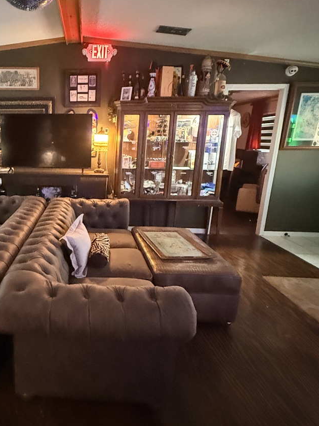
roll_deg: -2.3
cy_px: 208
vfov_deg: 71.6
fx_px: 295
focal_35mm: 24
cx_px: 65
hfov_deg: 53.2
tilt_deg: -12.4
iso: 1600
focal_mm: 2.22
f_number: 2.2
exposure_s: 1/30
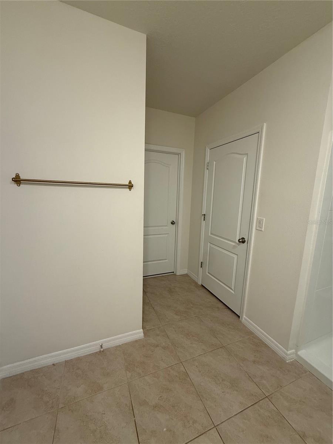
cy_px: 222
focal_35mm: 14
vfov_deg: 102.1
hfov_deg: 85.7
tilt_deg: -9.0
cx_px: 166
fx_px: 180
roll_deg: -3.2
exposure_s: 1/60
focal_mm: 2.22
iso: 200
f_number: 2.2
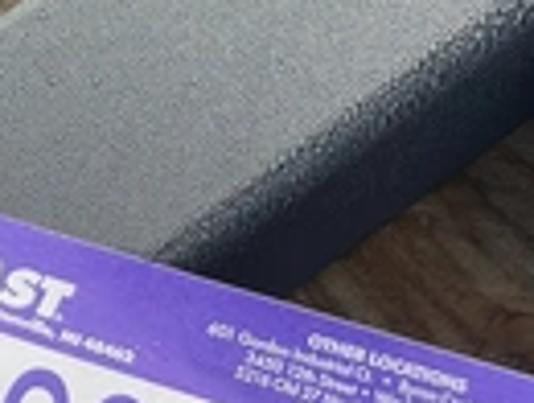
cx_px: 160
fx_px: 1375
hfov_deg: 21.8
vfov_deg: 16.5
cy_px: 337
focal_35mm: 89
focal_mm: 3
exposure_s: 1/804
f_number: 1.8
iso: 25
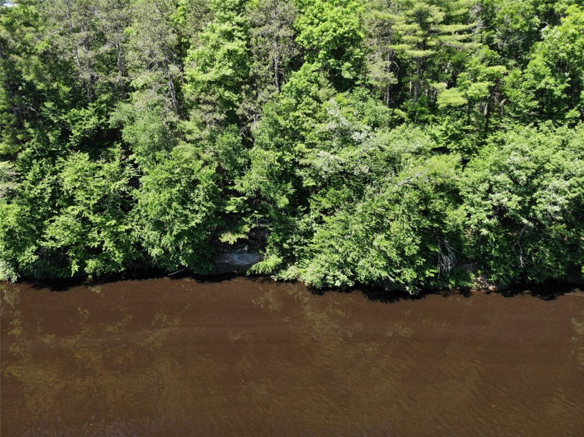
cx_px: 292
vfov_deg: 56.8
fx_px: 405
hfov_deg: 71.6
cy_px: 218
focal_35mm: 24
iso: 100
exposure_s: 1/279
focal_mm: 4.5
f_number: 2.8
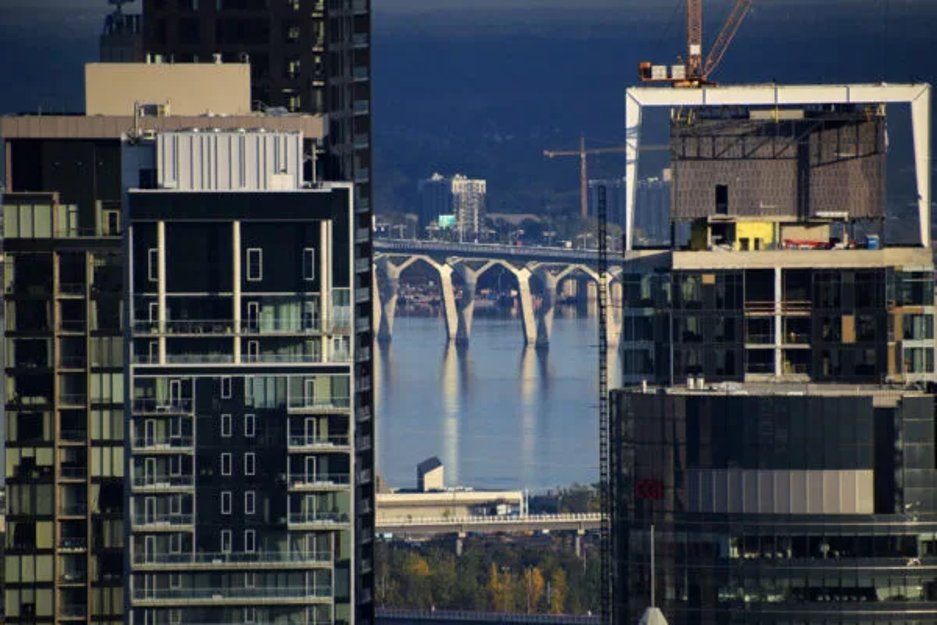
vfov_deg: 2.3
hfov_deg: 3.4
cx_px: 468
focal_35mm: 600
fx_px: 15615
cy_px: 312
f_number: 6.3
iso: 450
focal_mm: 400
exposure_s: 1/1000
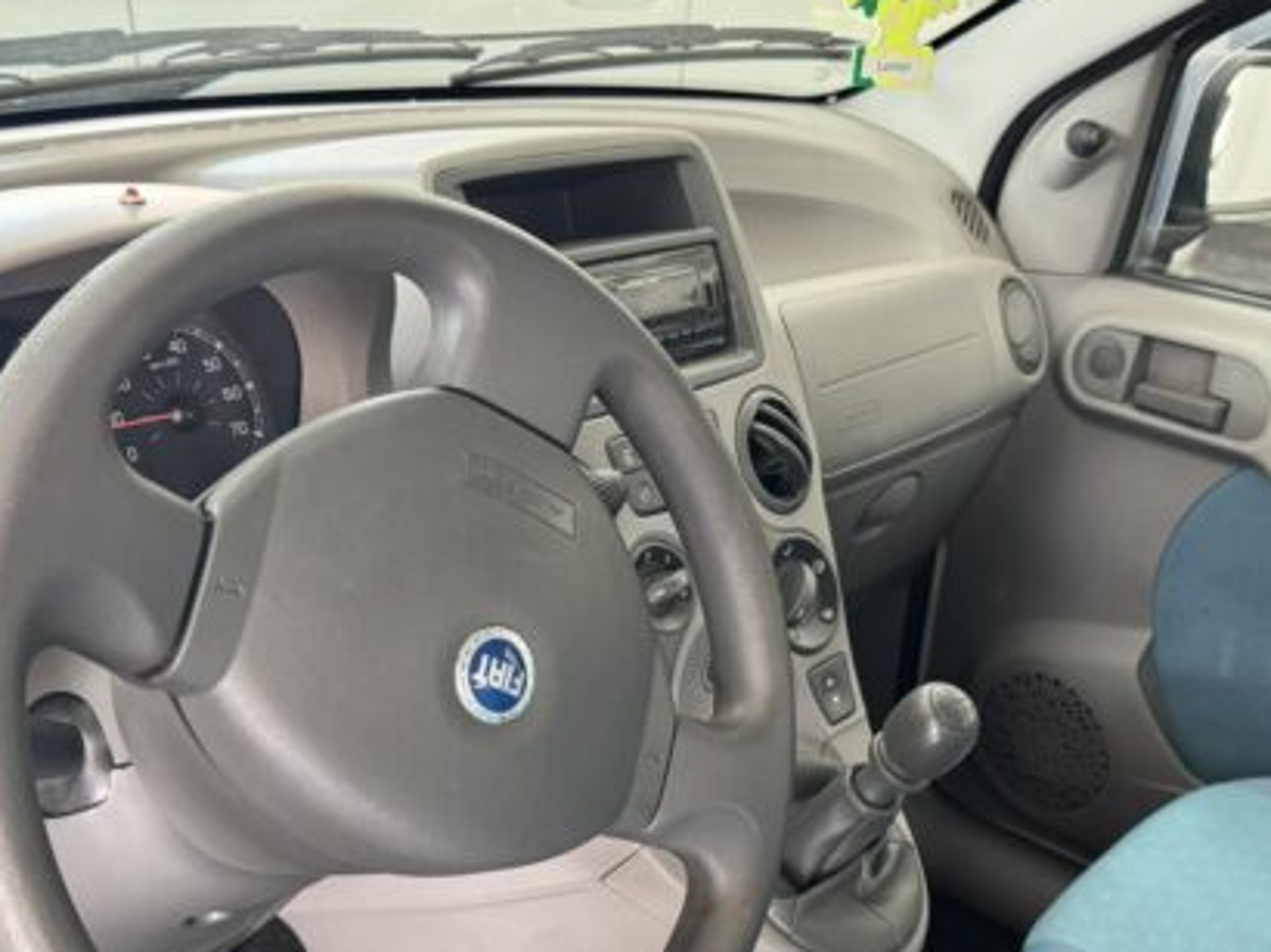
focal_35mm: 45
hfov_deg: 41.7
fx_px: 1651
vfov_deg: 31.4
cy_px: 750
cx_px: 812
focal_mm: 6.76
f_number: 1.78
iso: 320
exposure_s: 1/60
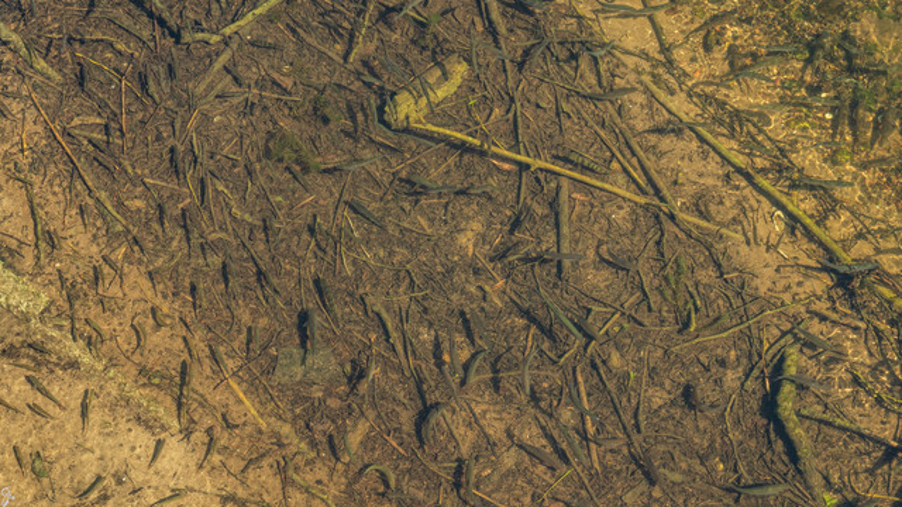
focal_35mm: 82
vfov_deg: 14.7
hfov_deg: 25.8
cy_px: 265
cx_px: 494
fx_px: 1965
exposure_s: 1/80
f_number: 9
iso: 100
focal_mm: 70
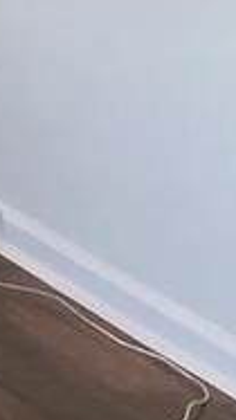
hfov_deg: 4.6
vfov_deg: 10.2
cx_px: -1077
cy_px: -61
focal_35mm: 209
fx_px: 2328
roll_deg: -0.3
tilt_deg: -9.9
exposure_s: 1/40
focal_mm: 3.99
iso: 25
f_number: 1.8
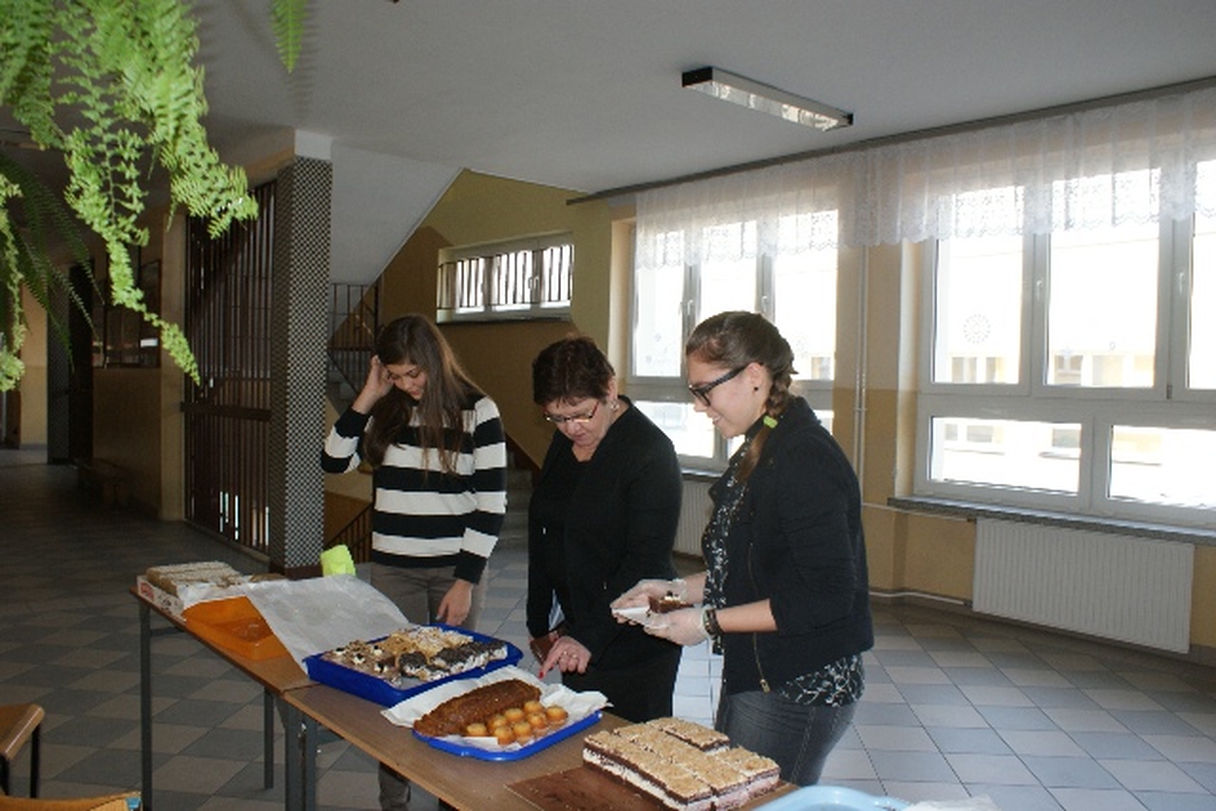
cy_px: 406
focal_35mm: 27
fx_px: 912
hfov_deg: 67.4
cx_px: 608
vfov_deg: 48.0
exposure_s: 1/80
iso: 400
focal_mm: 18
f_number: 5.6
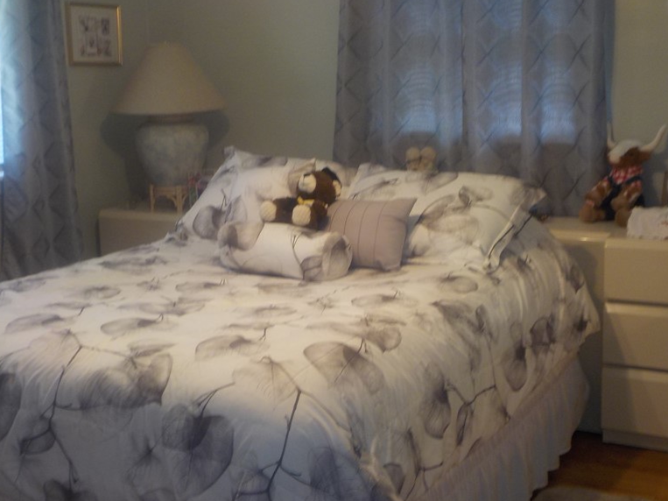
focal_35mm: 51
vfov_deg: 28.5
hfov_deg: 37.5
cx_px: 313
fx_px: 984
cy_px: 229
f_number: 3.7
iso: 125
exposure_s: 1/30
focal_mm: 5.2
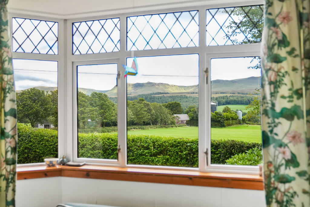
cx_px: 155
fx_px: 310
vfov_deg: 36.9
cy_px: 104
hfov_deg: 53.1
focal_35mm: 36
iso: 640
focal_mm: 36
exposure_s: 1/1600
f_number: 2.8
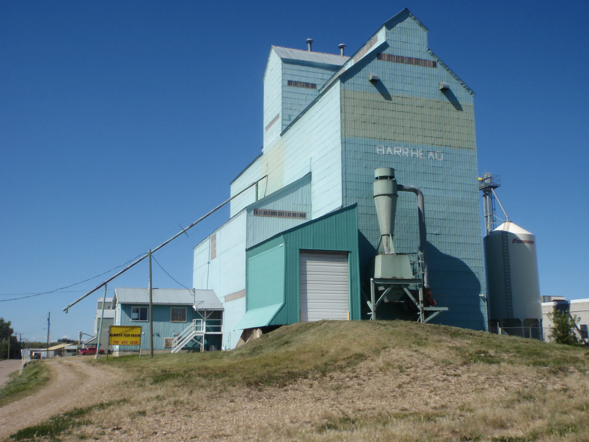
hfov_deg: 51.4
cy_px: 221
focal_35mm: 36
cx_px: 294
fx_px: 613
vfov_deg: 39.7
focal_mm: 6.53
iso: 64
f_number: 6.3
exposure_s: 1/320
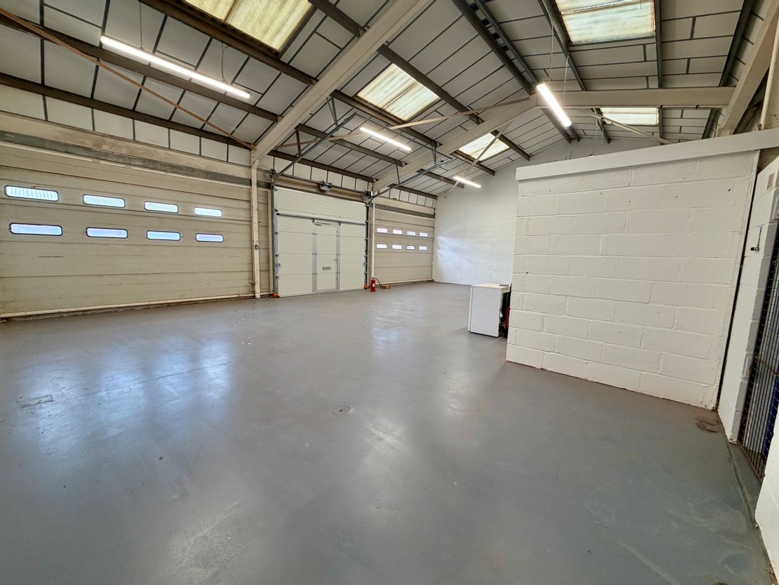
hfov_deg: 102.1
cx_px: 390
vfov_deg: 85.7
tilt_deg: -6.9
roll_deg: -0.7
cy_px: 292
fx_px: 315
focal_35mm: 14
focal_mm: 2.22
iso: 125
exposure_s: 1/100
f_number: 2.2
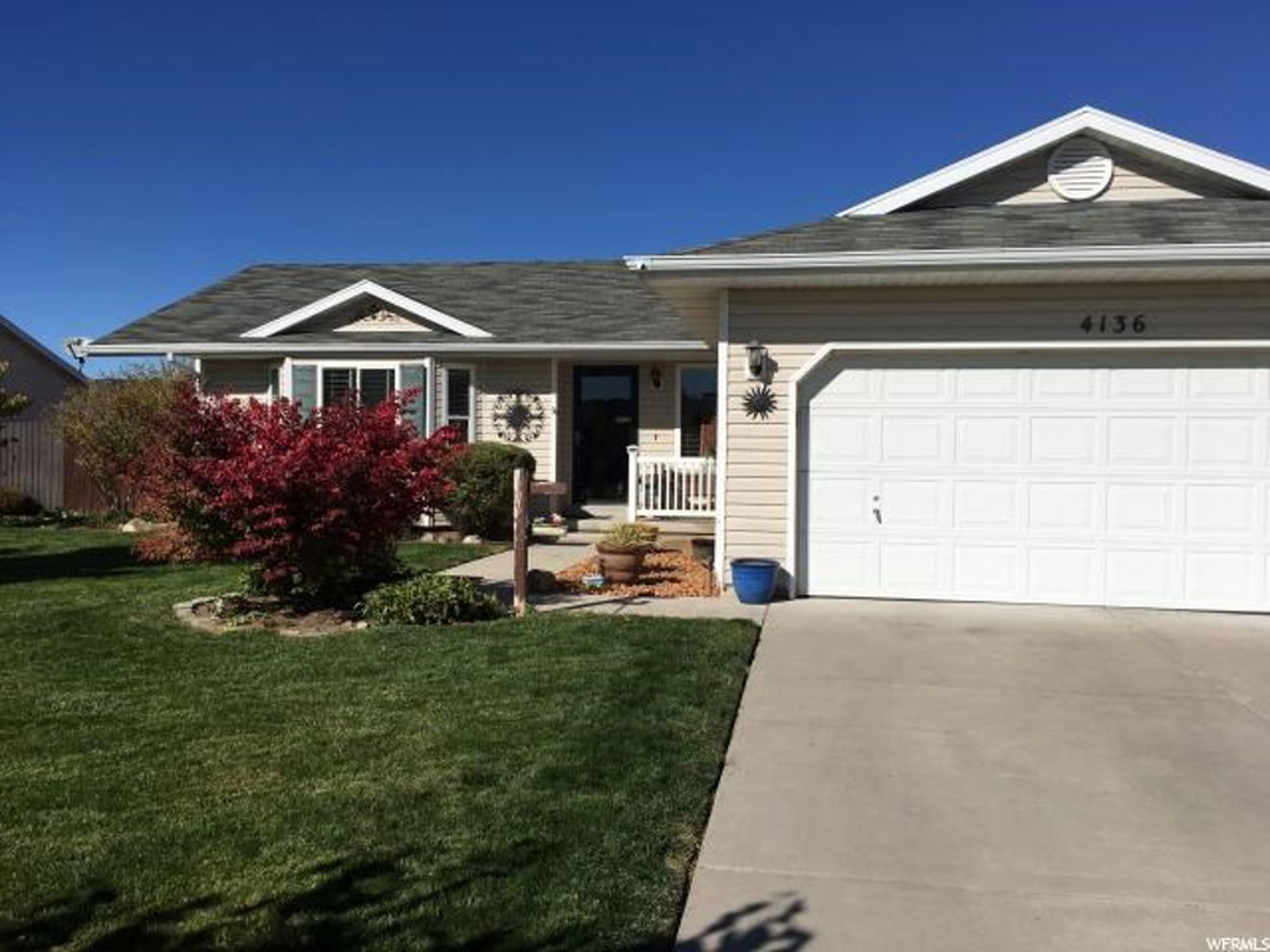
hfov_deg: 61.7
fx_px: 1064
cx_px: 635
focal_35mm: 29
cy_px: 476
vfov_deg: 48.2
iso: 25
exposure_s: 1/4274
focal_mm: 4.15
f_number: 2.2
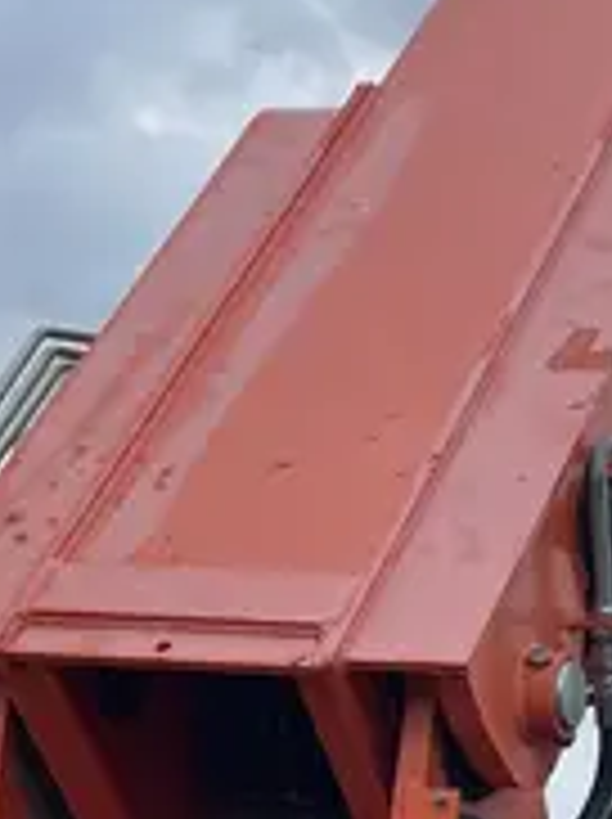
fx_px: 2481
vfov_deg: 17.9
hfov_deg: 13.5
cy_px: 961
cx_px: 796
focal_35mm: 105
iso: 50
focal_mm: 5.1
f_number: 1.6
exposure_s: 1/1372
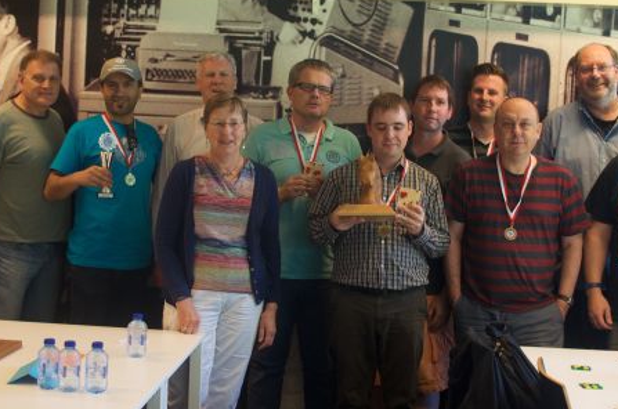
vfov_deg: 22.8
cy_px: 159
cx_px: 294
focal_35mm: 59
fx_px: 1011
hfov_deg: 34.0
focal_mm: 22
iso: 400
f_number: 4
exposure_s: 1/60
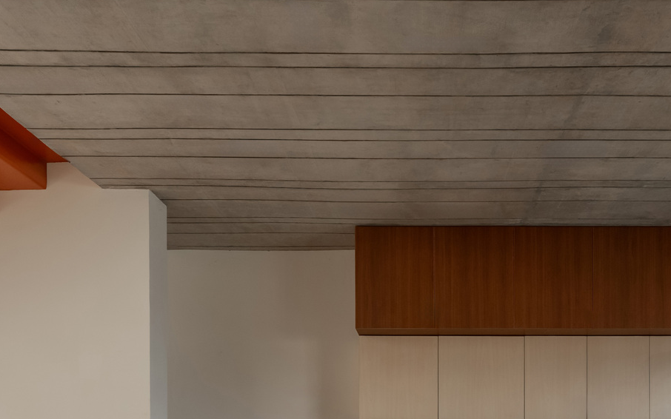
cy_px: 479
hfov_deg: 53.6
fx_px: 658
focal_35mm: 36
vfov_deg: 30.9
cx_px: 406
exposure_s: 1/40
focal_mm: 16
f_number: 8
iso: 320
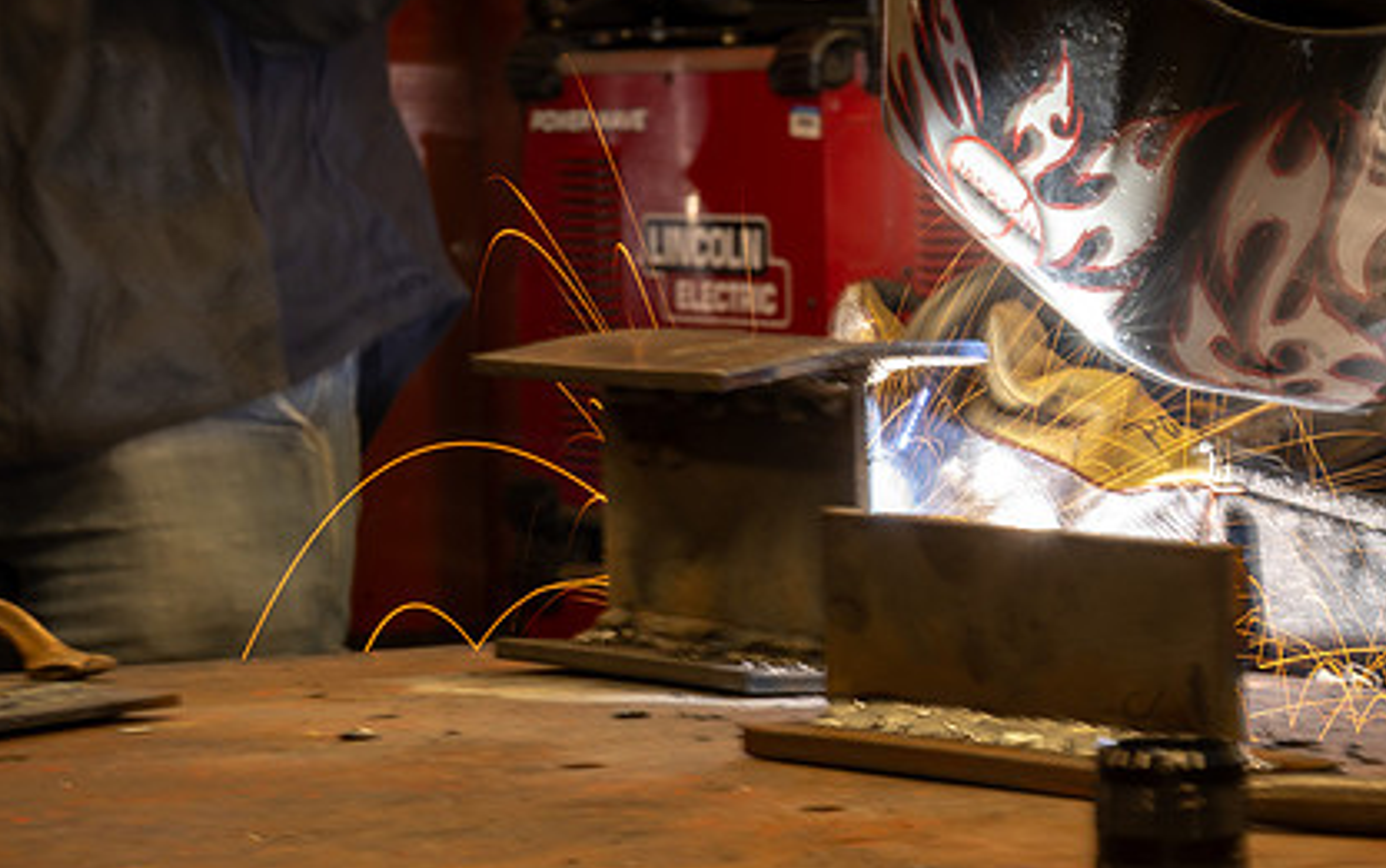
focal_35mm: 163
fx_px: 6159
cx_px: 761
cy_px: 431
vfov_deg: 8.1
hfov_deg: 12.8
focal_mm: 115
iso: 50
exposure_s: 1
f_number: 22
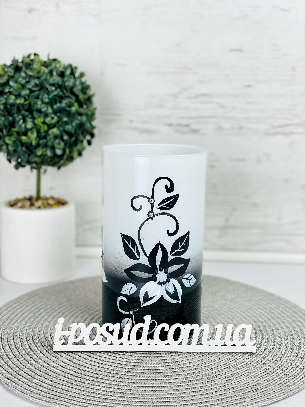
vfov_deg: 36.8
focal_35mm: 52
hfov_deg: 28.0
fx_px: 611
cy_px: 204
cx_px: 152
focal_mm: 6
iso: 20
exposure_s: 1/207
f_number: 2
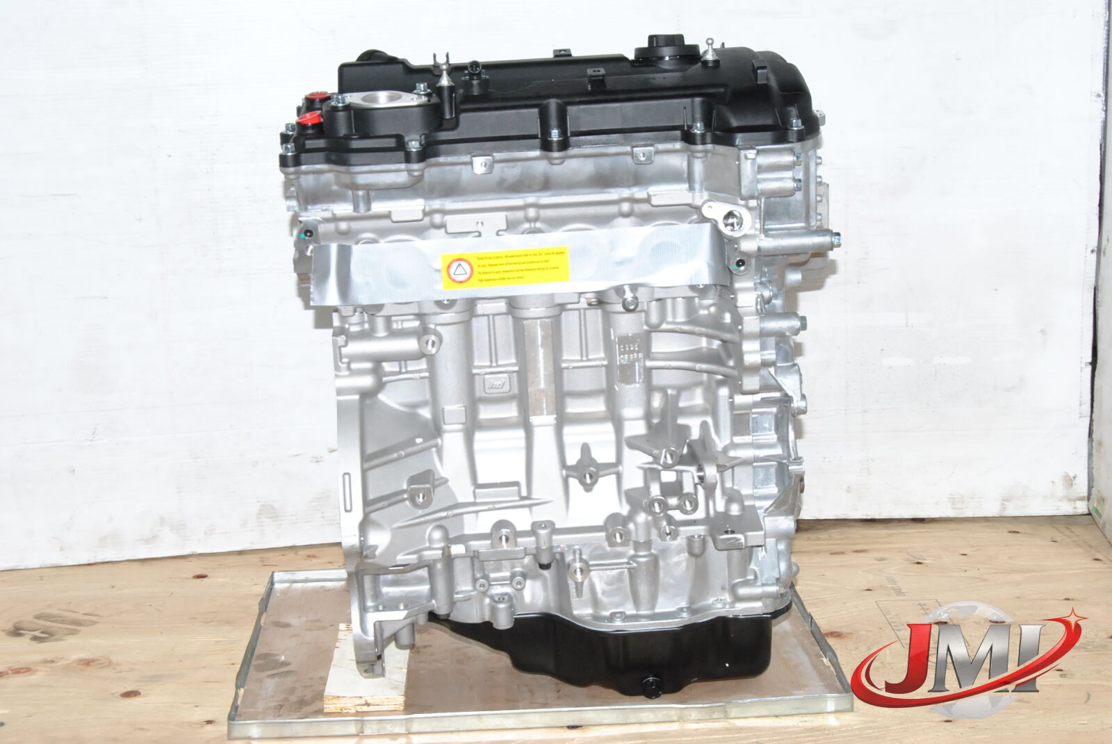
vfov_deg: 22.7
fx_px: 1856
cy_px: 372
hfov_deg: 33.4
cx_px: 556
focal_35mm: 60
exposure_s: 1/200
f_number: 11
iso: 800
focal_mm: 40
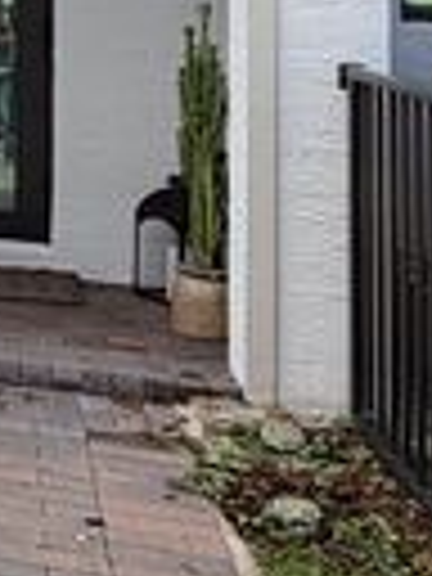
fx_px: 1215
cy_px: -34
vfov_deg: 25.1
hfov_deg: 15.6
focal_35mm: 73
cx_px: -459
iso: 40
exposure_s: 1/672
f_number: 2.2
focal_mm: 2.22
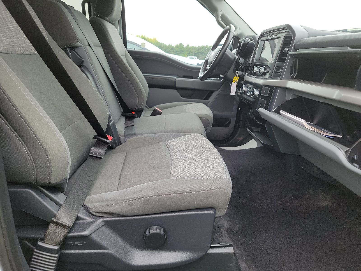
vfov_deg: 56.8
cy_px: 136
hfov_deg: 71.6
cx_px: 180
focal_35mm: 24
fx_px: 250
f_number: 1.8
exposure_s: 1/59
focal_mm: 6.7
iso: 62
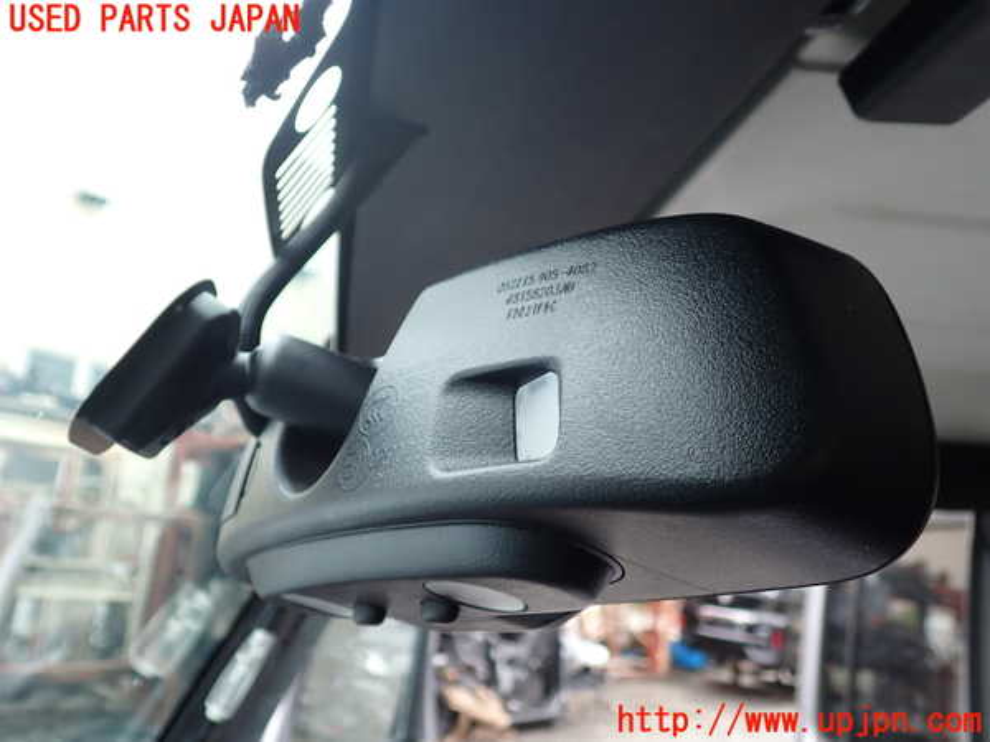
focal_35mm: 30
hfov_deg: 60.0
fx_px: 858
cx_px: 495
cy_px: 371
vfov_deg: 46.8
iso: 125
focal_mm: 5.4
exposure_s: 1/60
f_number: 2.3
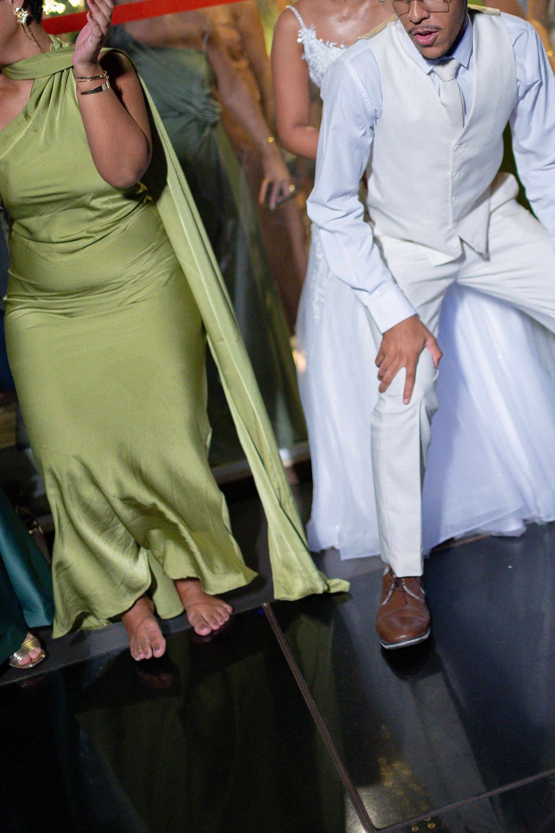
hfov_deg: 23.9
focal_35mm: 56
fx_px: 1295
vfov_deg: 35.3
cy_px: 279
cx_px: 422
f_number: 1.4
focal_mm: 35
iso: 2000
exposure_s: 1/400
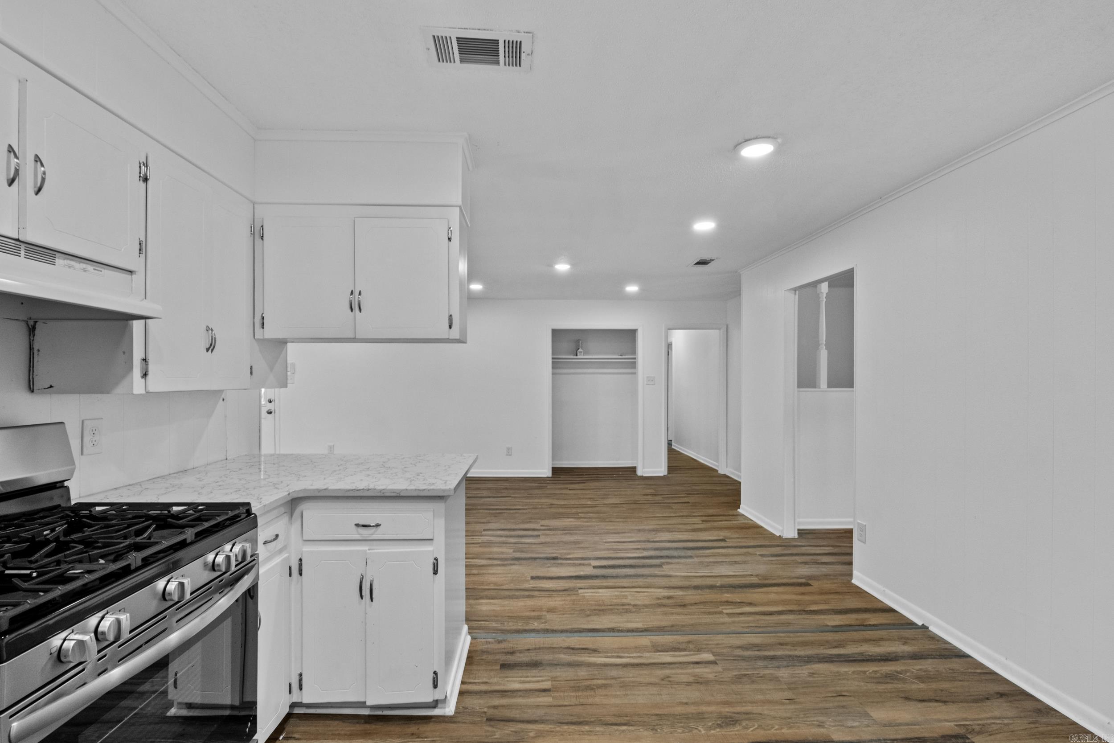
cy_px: 372
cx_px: 557
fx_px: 464
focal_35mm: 15
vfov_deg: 77.3
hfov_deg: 100.4
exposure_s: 1/6
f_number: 8
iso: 800
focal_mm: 10
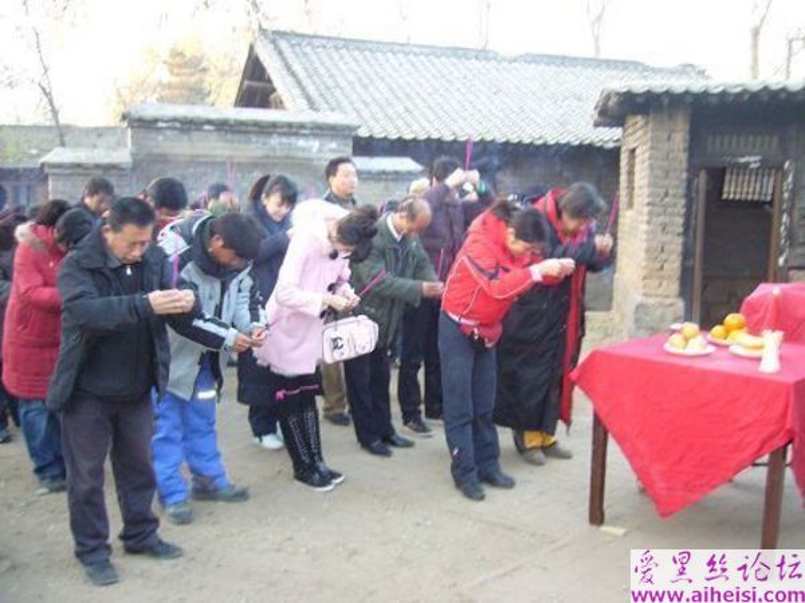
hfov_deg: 52.6
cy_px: 302
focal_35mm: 35
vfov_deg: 40.7
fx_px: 814
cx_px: 402
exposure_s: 1/30
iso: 250
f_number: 2.8
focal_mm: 5.8
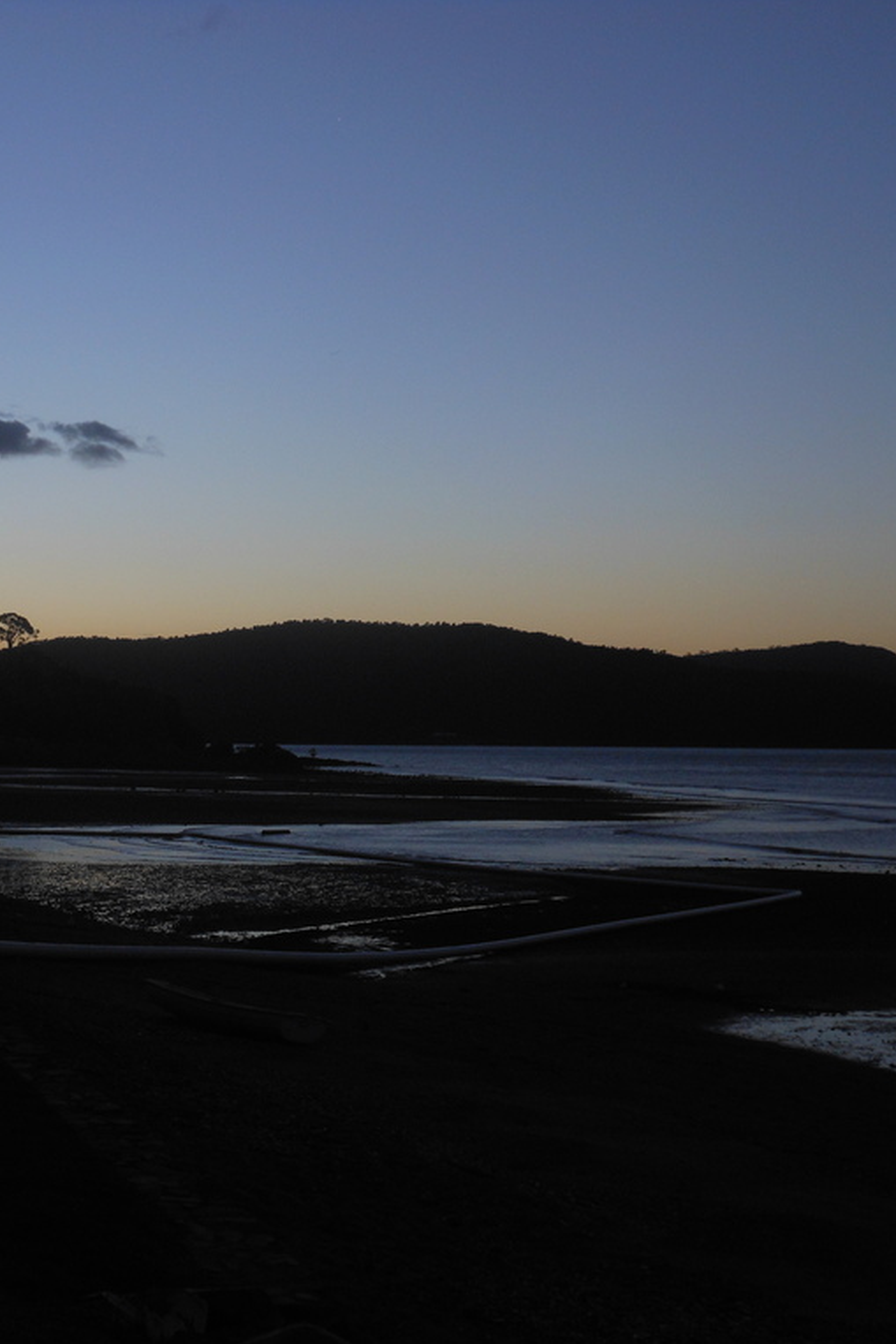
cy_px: 675
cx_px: 113
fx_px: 2239
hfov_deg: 22.2
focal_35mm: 60
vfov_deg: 33.4
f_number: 3.8
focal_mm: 7.7
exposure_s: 1/160
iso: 80
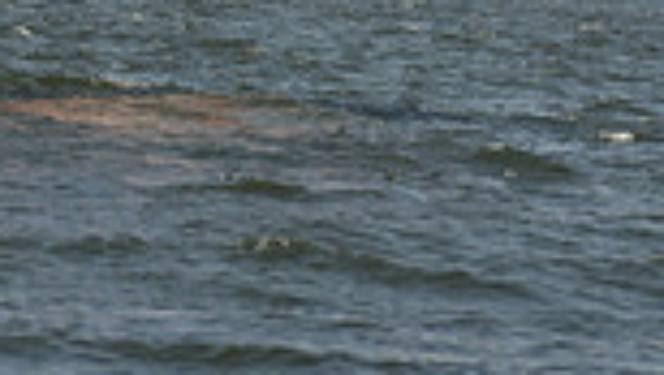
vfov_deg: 1.5
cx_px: -54
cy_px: -754
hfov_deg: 2.7
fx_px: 13871
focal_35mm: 787
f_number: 9
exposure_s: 1/1600
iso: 280
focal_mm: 200
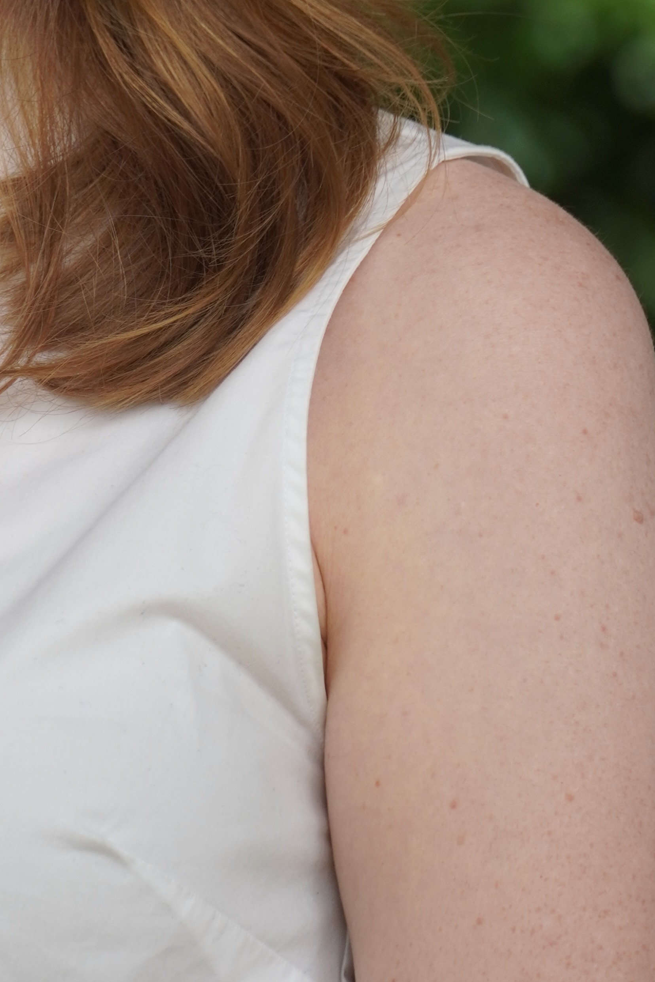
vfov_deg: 4.2
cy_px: -57
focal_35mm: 489
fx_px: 13350
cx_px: -117
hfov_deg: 2.8
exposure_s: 1/250
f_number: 5.6
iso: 200
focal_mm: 135
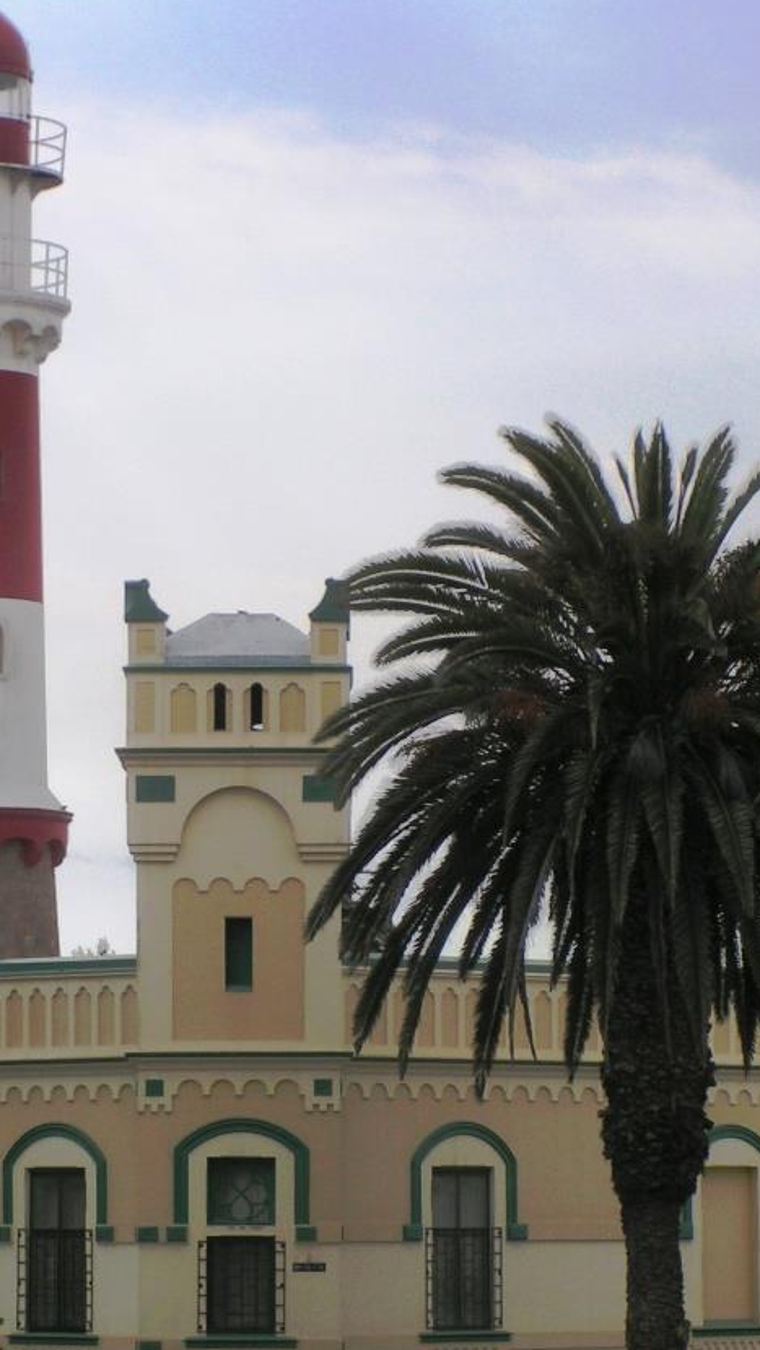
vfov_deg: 12.8
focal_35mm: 168
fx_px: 6018
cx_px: 311
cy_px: 706
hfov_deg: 7.2
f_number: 6.3
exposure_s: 1/400
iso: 50
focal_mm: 19.1
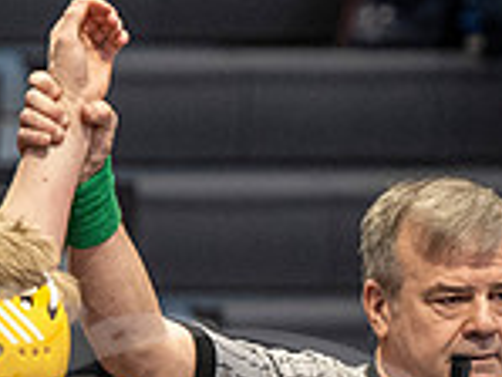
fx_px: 11016
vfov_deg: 2.0
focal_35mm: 759
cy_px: 386
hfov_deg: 2.6
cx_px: 256
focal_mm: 120
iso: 3200
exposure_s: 1/1000
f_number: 2.8
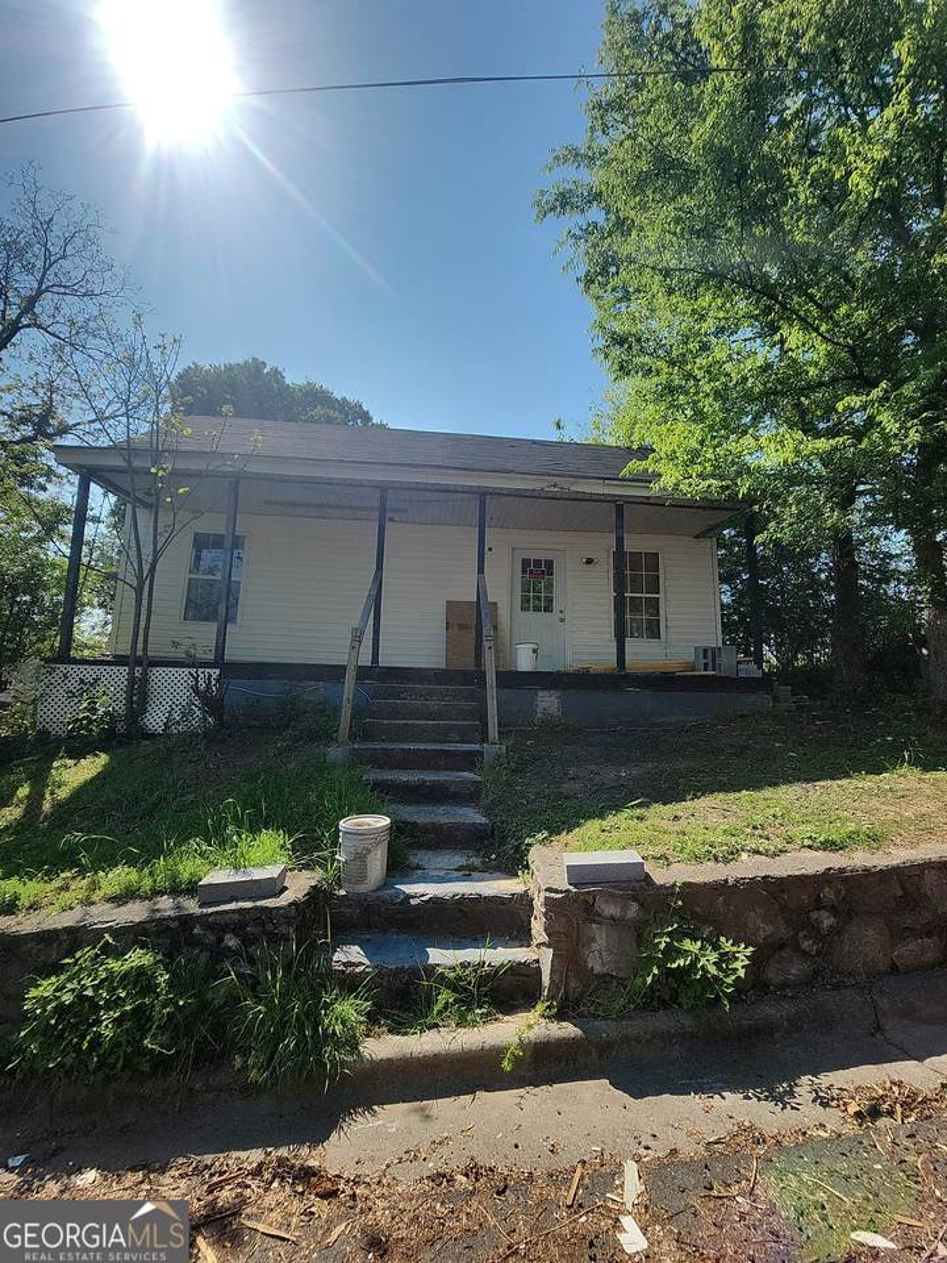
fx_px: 474
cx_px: 474
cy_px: 632
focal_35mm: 13
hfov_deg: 89.9
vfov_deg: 106.2
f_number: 2.2
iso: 50
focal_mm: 2.2
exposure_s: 1/1632
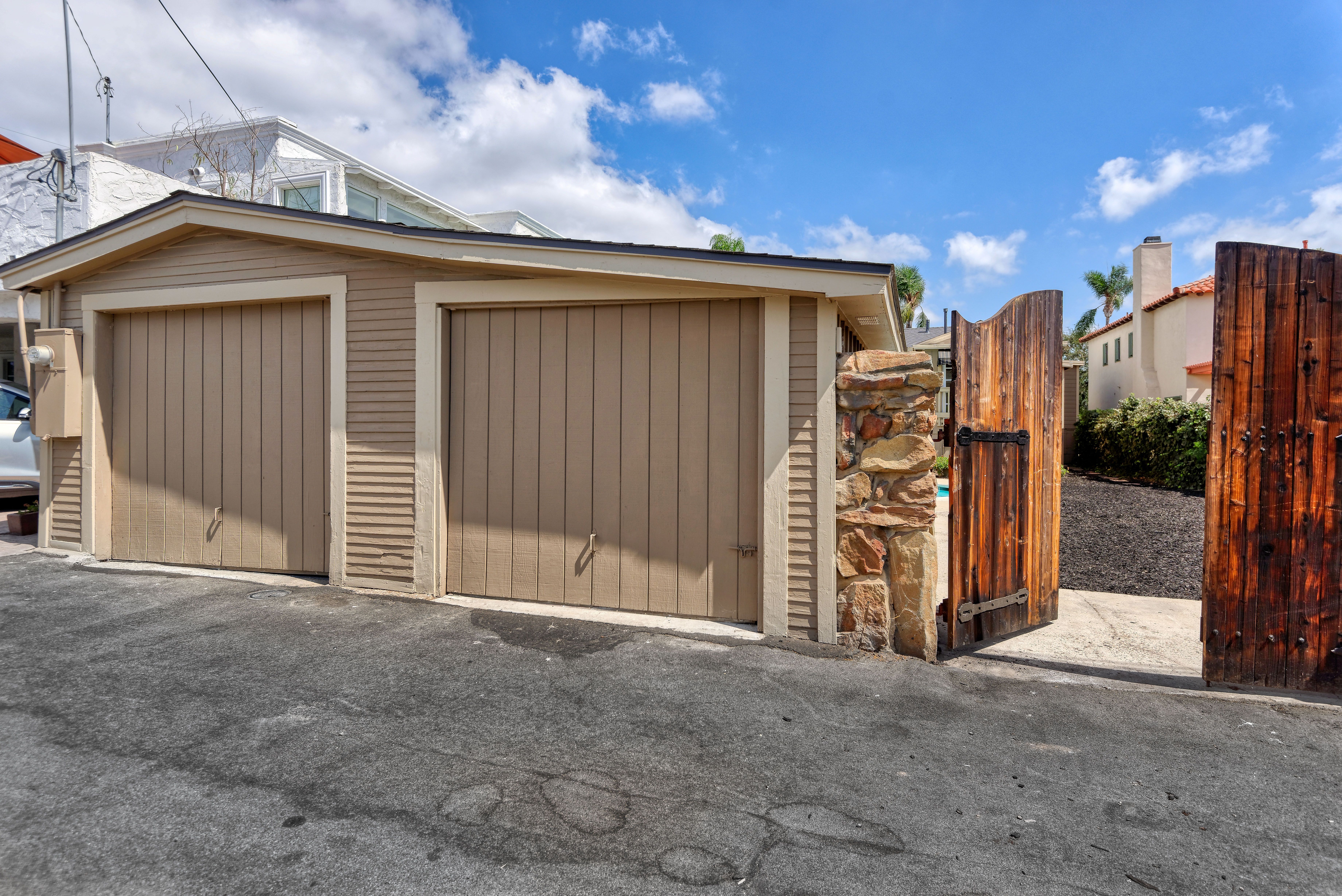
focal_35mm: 19
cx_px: 671
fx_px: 708
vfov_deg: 64.6
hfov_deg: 86.9
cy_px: 448
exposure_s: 1/800
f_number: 5.6
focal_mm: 19
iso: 100
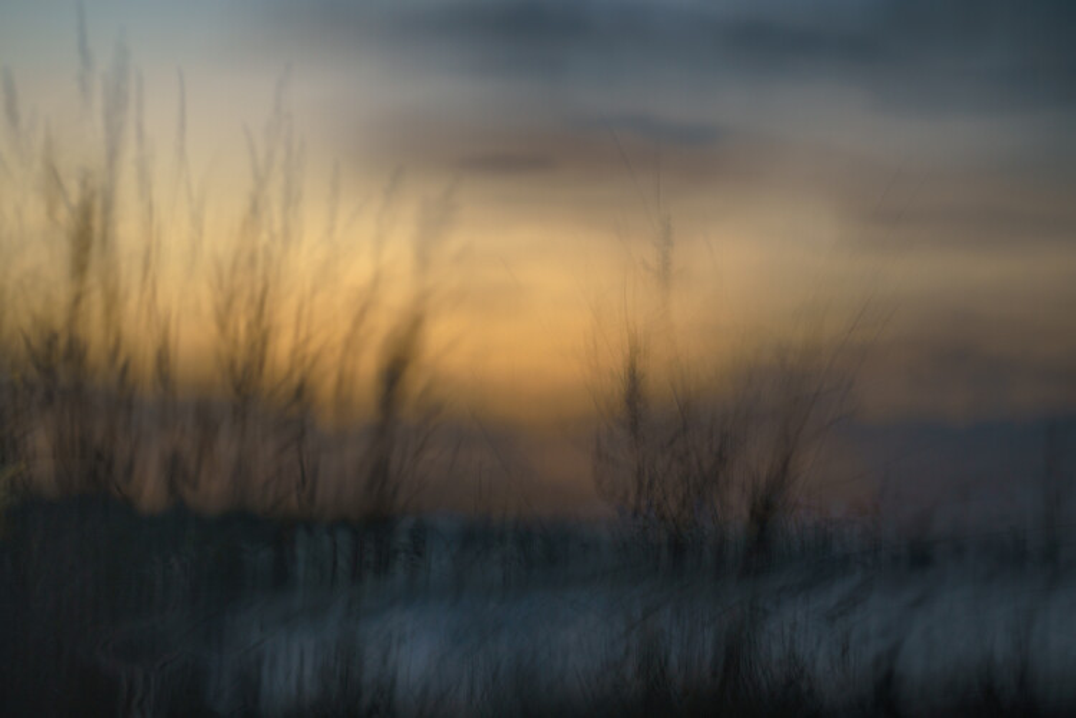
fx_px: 3141
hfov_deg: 19.4
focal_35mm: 105
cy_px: 359
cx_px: 538
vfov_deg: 13.0
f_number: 7.1
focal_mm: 105.1
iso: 400
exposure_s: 1/1.25
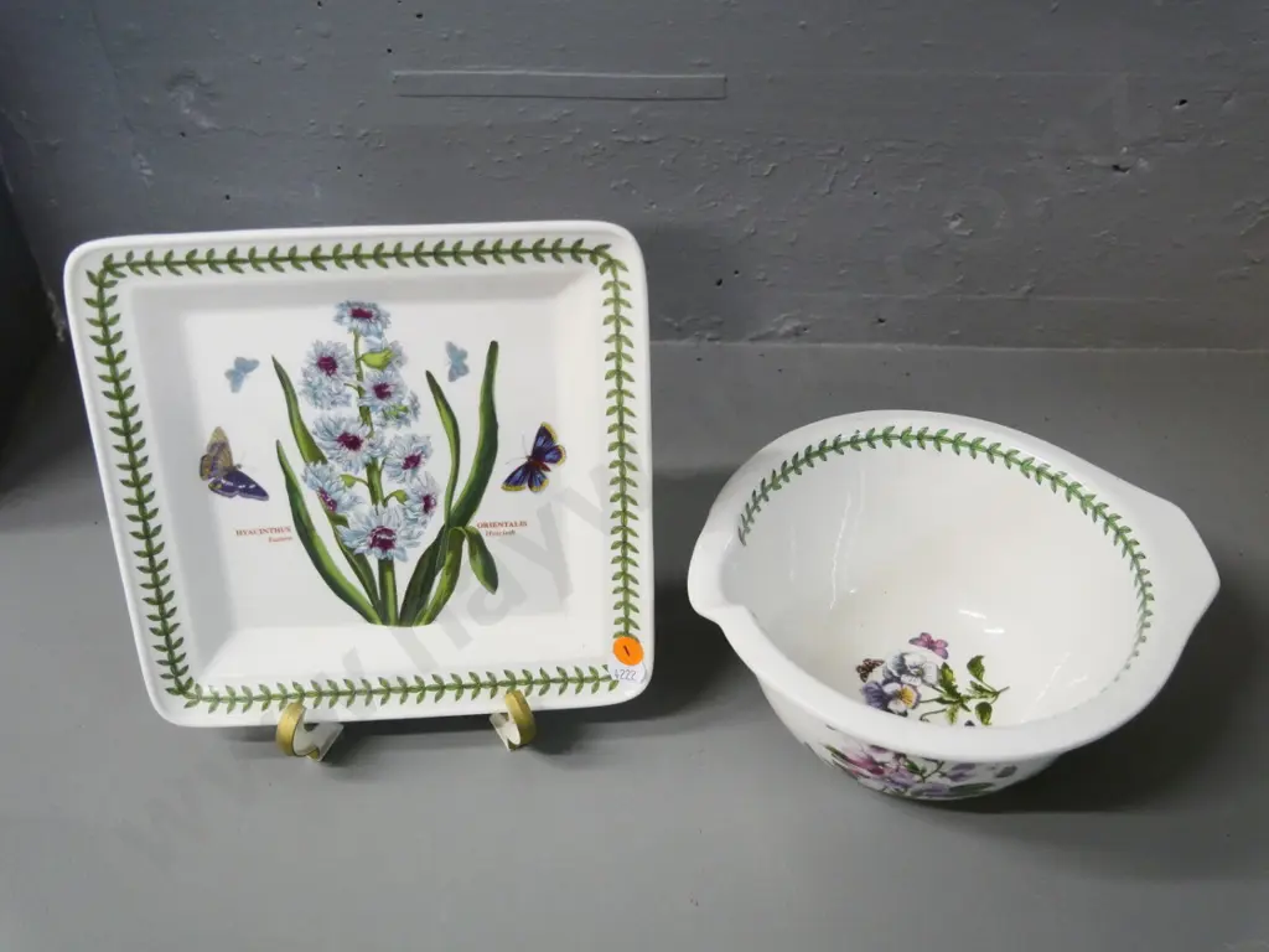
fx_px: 1320
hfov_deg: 51.4
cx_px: 634
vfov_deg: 39.7
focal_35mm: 36
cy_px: 476
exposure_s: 1/200
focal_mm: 18
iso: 3200
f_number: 3.9
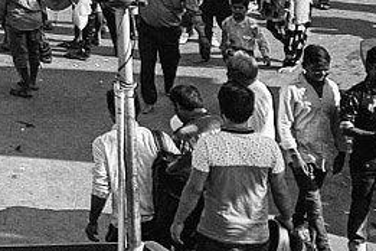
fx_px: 1535
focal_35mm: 147
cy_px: -321
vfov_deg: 8.6
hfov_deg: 10.3
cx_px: -735
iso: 250
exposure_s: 1/800
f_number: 8
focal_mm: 24
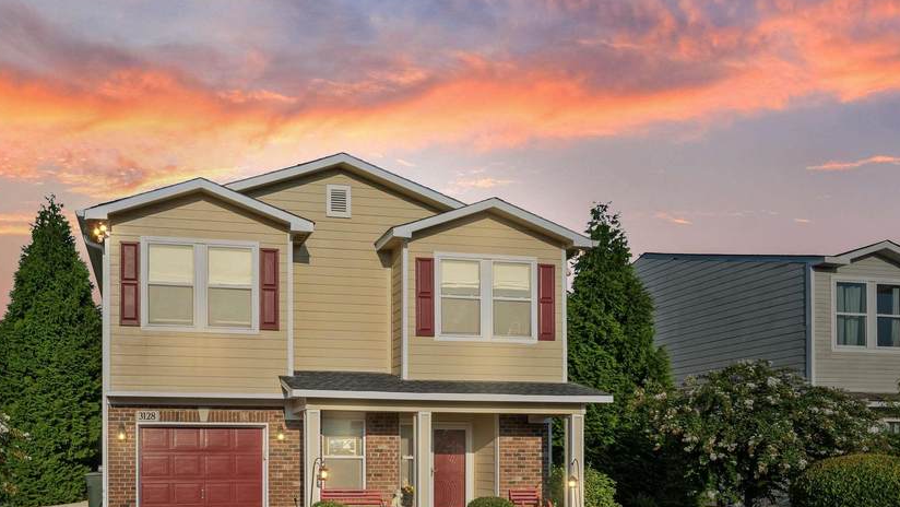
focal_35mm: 26
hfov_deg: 68.2
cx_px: 247
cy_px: 421
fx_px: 621
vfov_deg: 42.0
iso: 100
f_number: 6.3
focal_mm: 16
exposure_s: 1/640
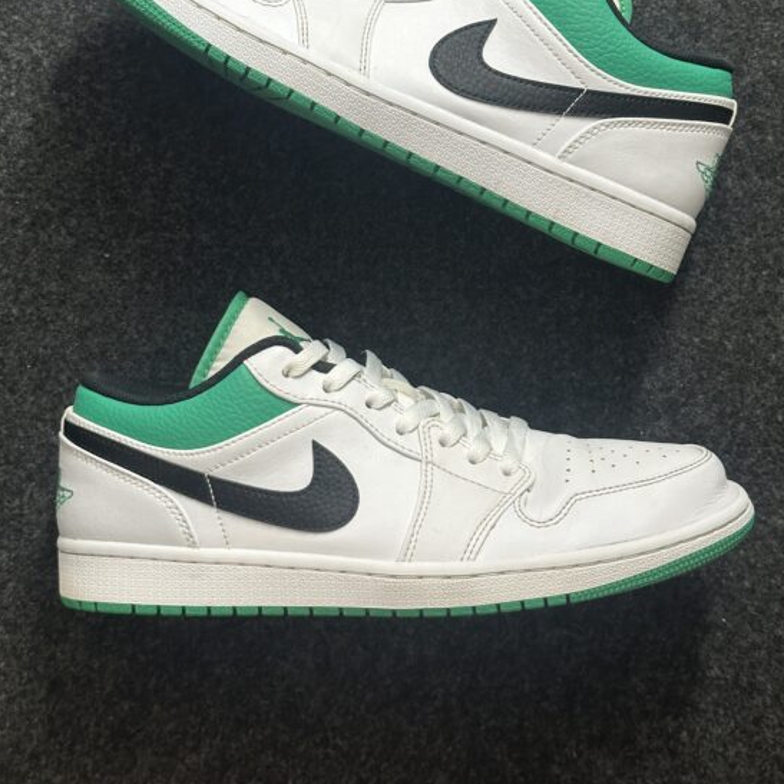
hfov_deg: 27.7
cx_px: 400
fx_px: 1589
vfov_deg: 27.6
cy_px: 266
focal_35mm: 62
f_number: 1.78
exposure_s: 1/50
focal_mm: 6.86
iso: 200
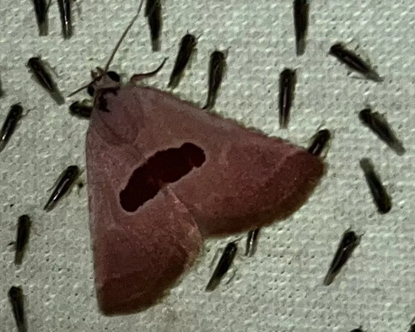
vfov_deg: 44.6
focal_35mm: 33
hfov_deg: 54.1
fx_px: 405
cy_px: 169
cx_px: 191
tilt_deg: -46.8
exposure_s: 1/82
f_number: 1.6
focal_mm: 5.1
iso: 32
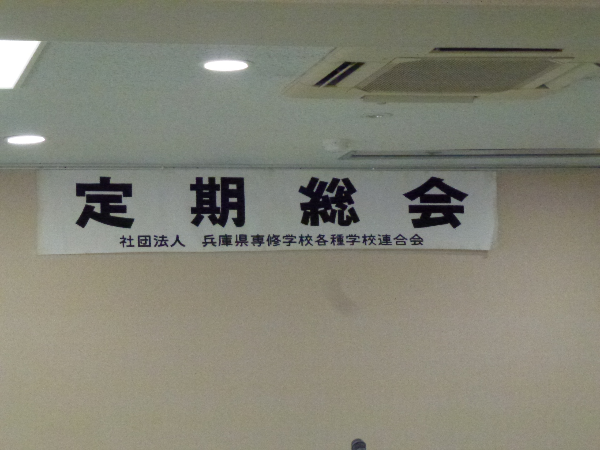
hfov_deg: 17.4
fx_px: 1959
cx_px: 300
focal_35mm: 113
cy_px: 225
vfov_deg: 13.1
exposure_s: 1/250
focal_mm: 20.2
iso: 1600
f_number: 5.1
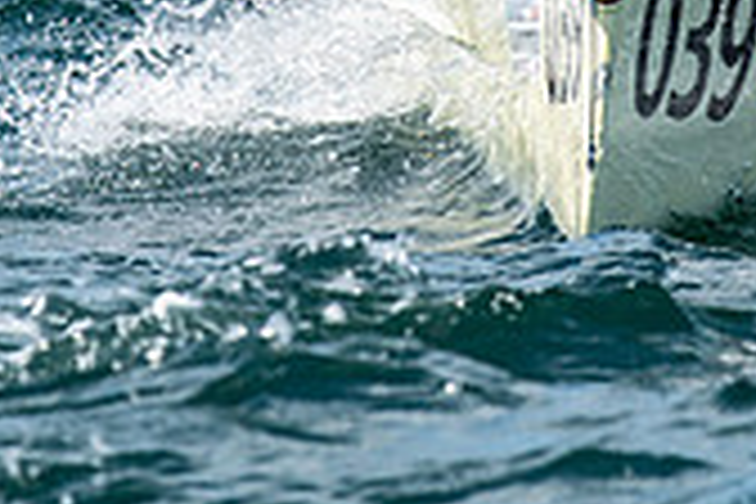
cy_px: -263
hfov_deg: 1.3
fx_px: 32526
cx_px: 464
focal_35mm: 1549
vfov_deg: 0.9
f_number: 5.6
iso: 320
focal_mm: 300
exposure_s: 1/1600
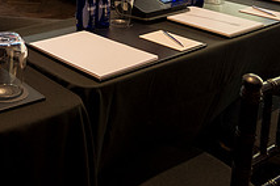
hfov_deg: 37.4
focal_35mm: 49
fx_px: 381
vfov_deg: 26.7
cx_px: 22
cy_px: 23
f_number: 4
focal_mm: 18
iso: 900
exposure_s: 1/40
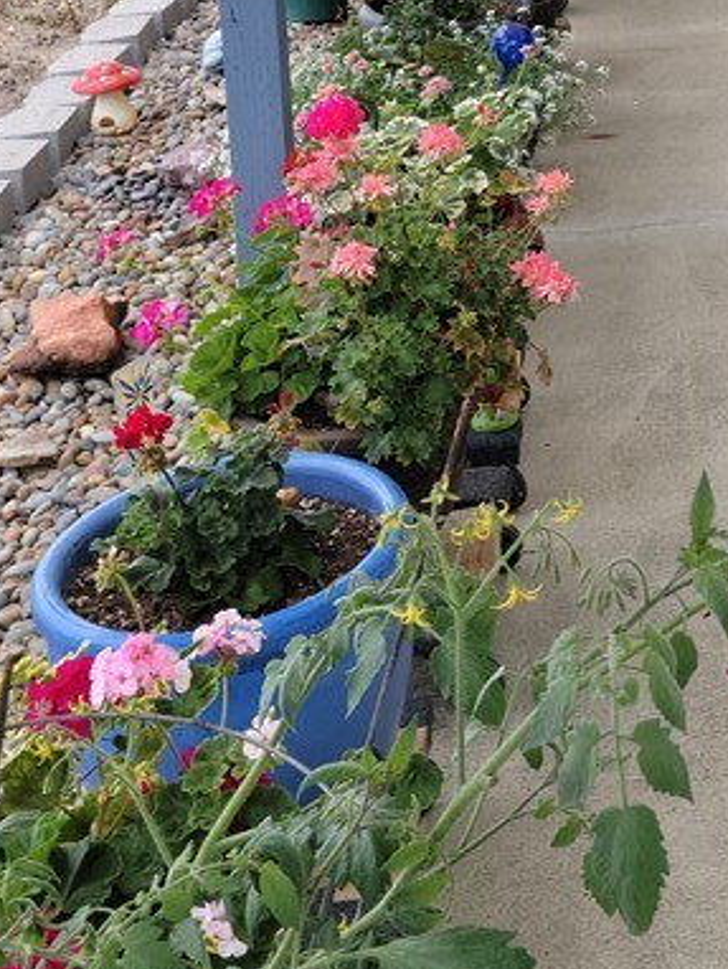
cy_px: -109
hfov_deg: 18.8
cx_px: 837
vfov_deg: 24.2
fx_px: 2101
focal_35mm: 75
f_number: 2
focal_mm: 5.9
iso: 25
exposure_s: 1/141
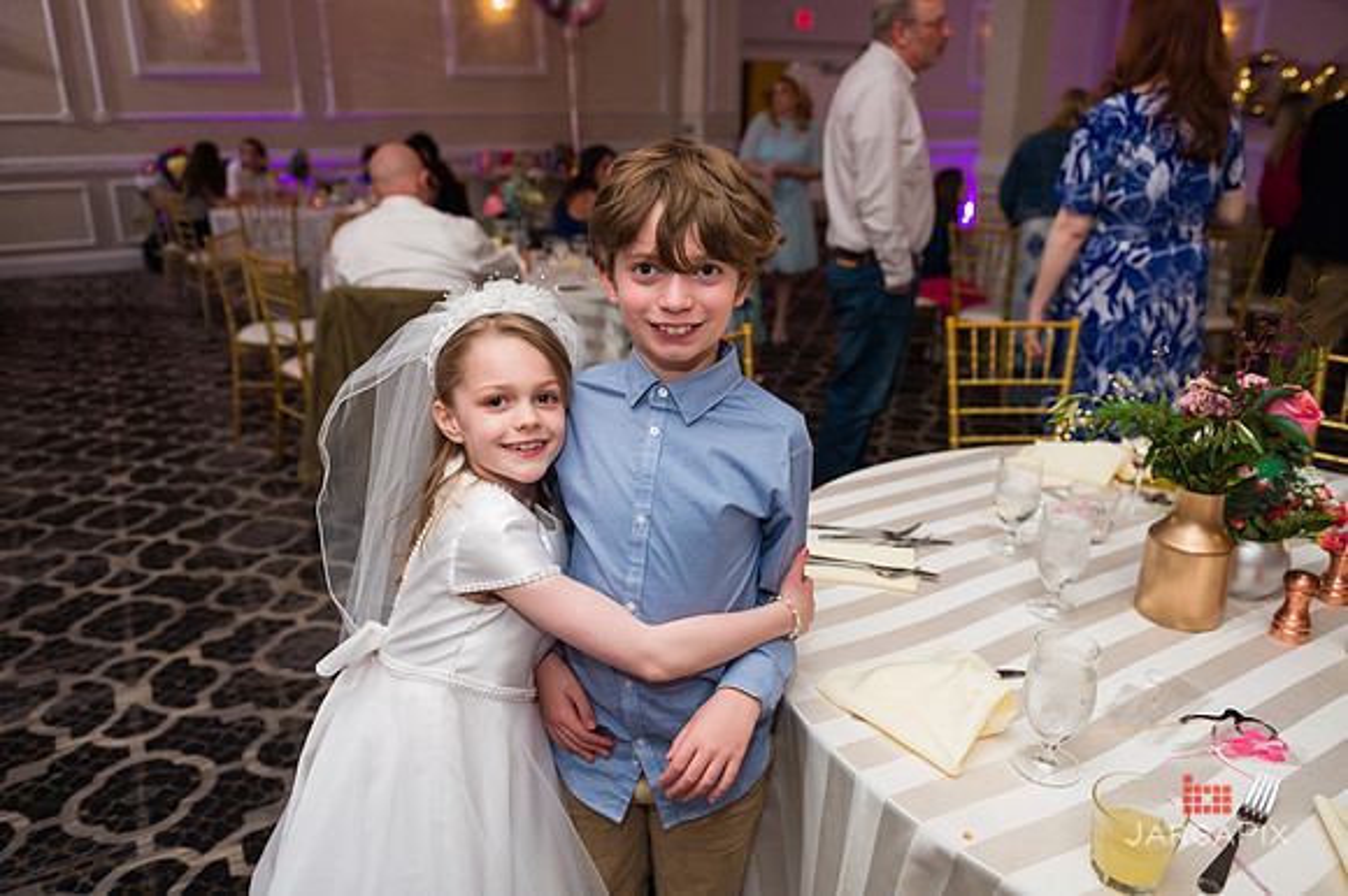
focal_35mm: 27
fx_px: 1010
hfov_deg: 67.4
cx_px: 674
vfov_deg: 47.9
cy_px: 448
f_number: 4
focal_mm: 27
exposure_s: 1/200
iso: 1250
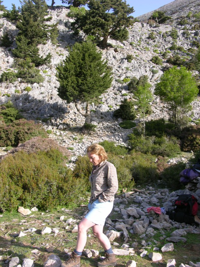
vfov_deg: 52.6
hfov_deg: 40.7
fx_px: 270
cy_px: 134
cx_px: 100
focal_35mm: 35
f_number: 5
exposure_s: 1/112
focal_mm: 8.9
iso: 50
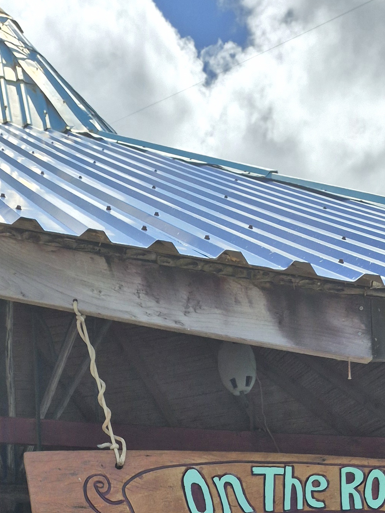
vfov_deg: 24.3
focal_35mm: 68
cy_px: 701
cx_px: 223
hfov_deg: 21.6
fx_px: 1008
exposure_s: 1/2500
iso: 25
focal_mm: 5.4
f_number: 1.8
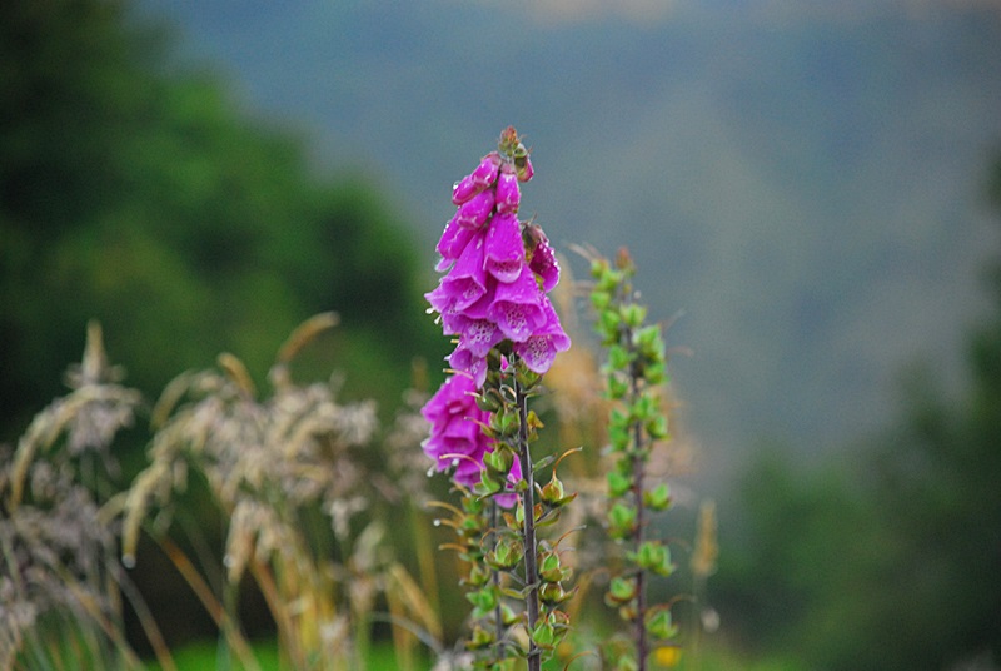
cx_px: 500
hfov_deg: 10.1
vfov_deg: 6.8
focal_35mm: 202
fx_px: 5639
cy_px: 336
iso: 560
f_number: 5.6
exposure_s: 1/30
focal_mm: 135
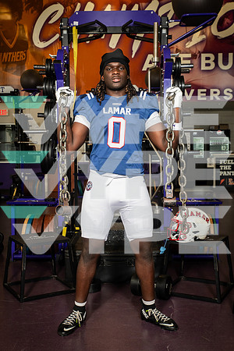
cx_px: 117
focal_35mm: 44
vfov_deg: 44.5
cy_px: 176
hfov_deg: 30.5
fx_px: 429
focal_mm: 44
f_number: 7.1
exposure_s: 1/250
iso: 800
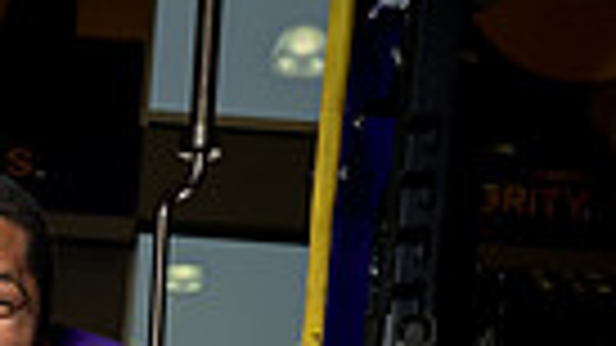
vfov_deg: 9.9
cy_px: 894
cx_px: -40
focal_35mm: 103
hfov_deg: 19.9
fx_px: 1682
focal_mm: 30
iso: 640
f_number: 5.6
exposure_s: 1/250
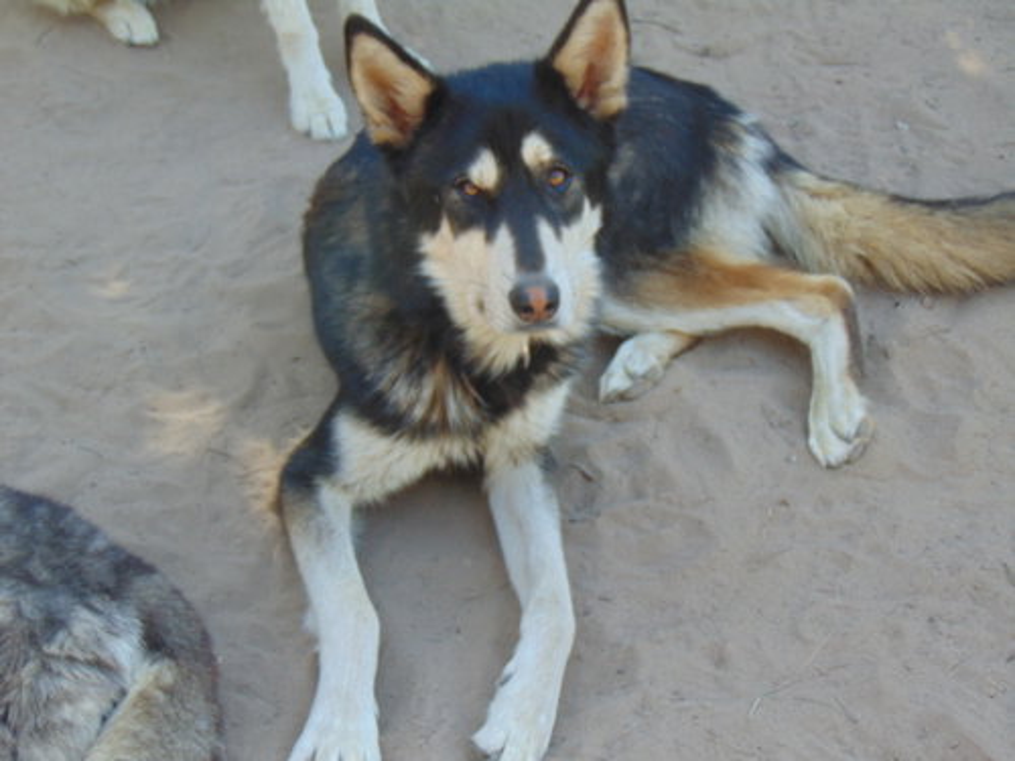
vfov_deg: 20.7
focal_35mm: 71
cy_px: 380
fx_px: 2082
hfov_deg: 27.4
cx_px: 508
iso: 80
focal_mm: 12.8
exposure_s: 1/60
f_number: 3.7
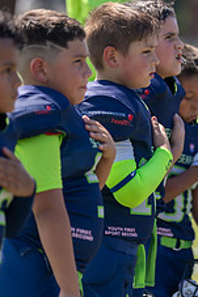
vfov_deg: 6.6
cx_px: 164
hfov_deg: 4.4
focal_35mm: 313
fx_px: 2586
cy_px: 102
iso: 100
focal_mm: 158
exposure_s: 1/800
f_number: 2.8
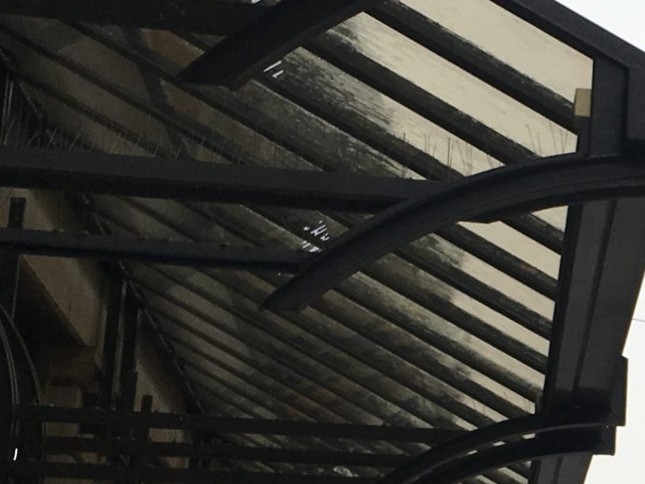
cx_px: 904
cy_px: 420
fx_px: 2031
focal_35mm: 109
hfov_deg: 16.7
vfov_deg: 13.5
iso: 25
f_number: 2.2
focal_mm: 4.15
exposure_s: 1/358
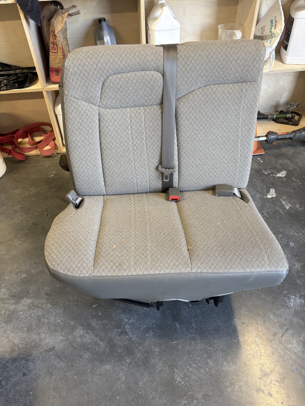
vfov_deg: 67.3
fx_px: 305
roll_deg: +2.6
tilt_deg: -44.8
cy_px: 203
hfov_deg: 53.1
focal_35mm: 26
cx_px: 152
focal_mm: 5.96
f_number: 1.6
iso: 125
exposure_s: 1/108
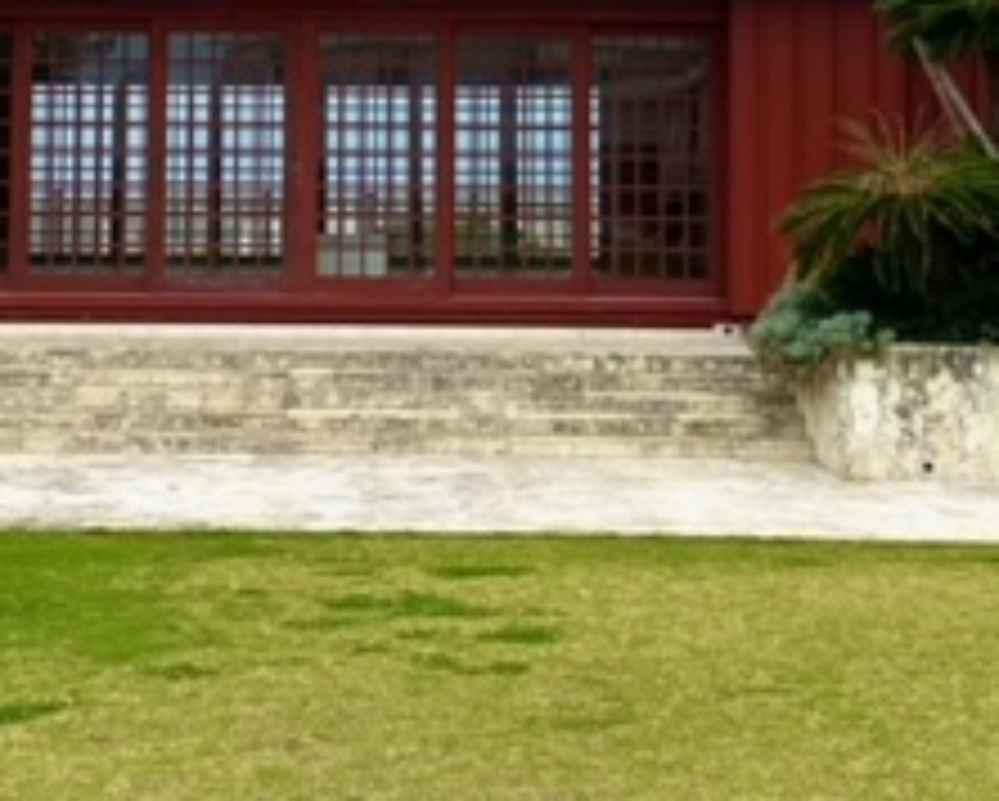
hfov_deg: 25.9
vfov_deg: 20.5
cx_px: 333
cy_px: 58
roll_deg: -0.5
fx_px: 2160
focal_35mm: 73
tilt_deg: +2.4
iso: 32
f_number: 1.8
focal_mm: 4.25
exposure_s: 1/1779
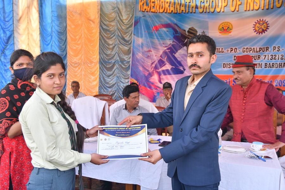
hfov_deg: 48.5
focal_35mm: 40
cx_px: 142
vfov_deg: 33.4
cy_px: 95
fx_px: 317
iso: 250
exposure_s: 1/160
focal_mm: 27
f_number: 4
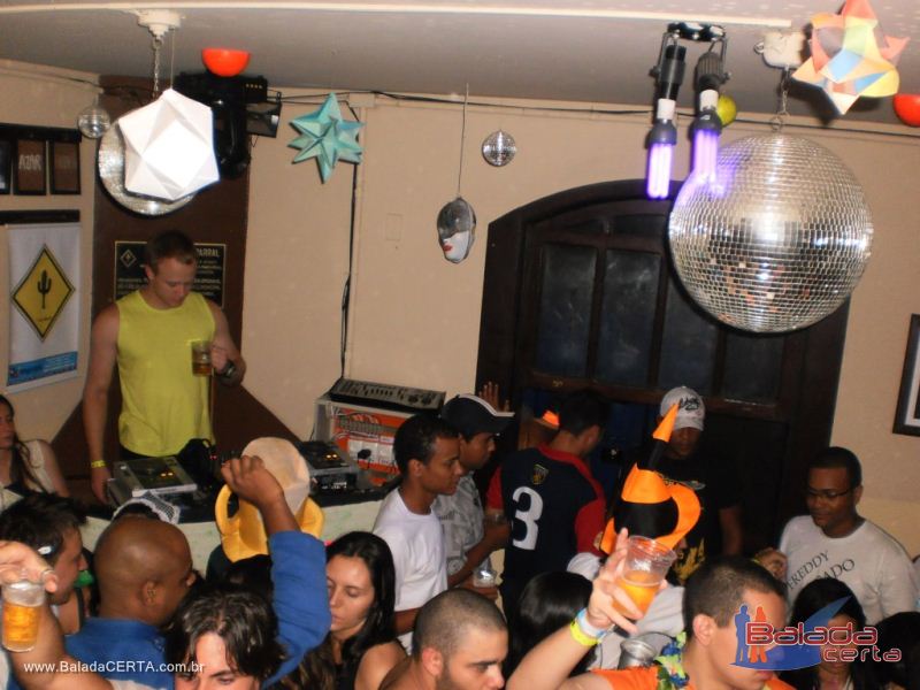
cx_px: 460
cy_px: 345
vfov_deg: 39.7
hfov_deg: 51.4
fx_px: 957
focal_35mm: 36
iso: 320
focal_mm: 6.3
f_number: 3.1
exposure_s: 1/30
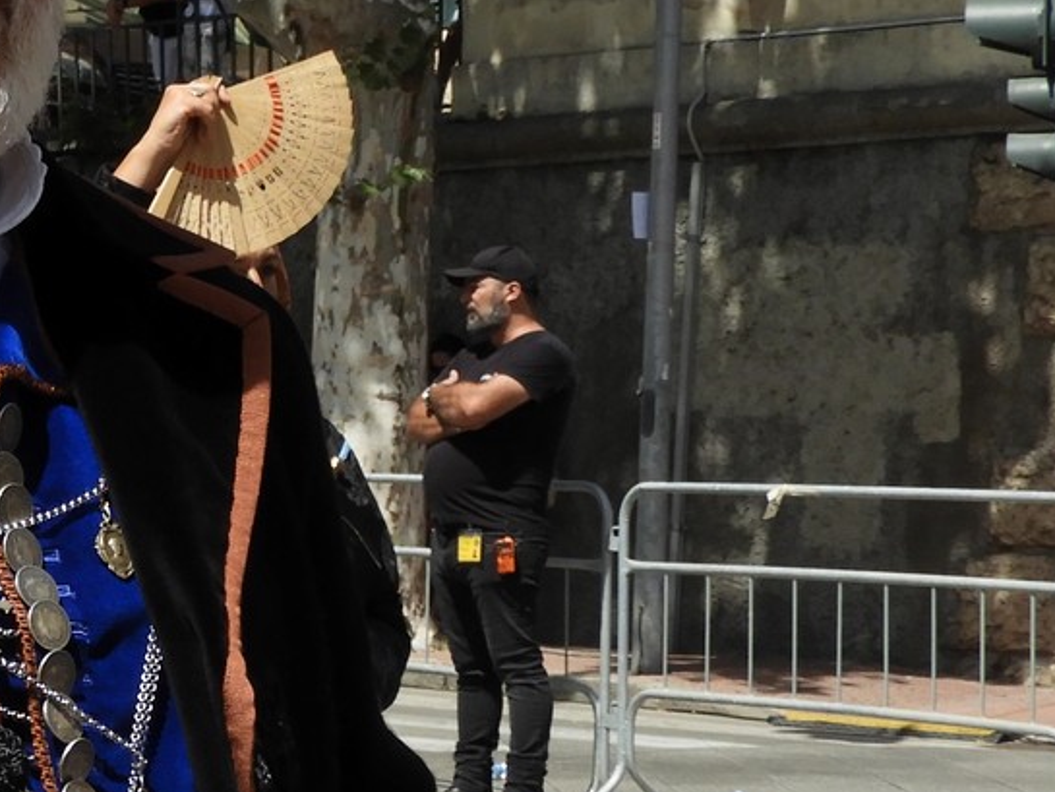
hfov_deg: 14.3
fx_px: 4024
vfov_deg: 11.2
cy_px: 424
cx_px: -312
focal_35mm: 132
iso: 100
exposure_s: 1/1000
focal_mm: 7.2
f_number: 3.8
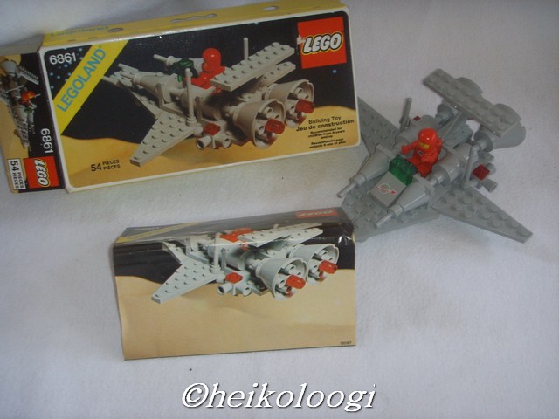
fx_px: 807
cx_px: 280
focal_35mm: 50
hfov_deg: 38.2
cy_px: 210
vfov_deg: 29.1
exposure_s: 1/45
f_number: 3.8
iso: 100
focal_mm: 8.8
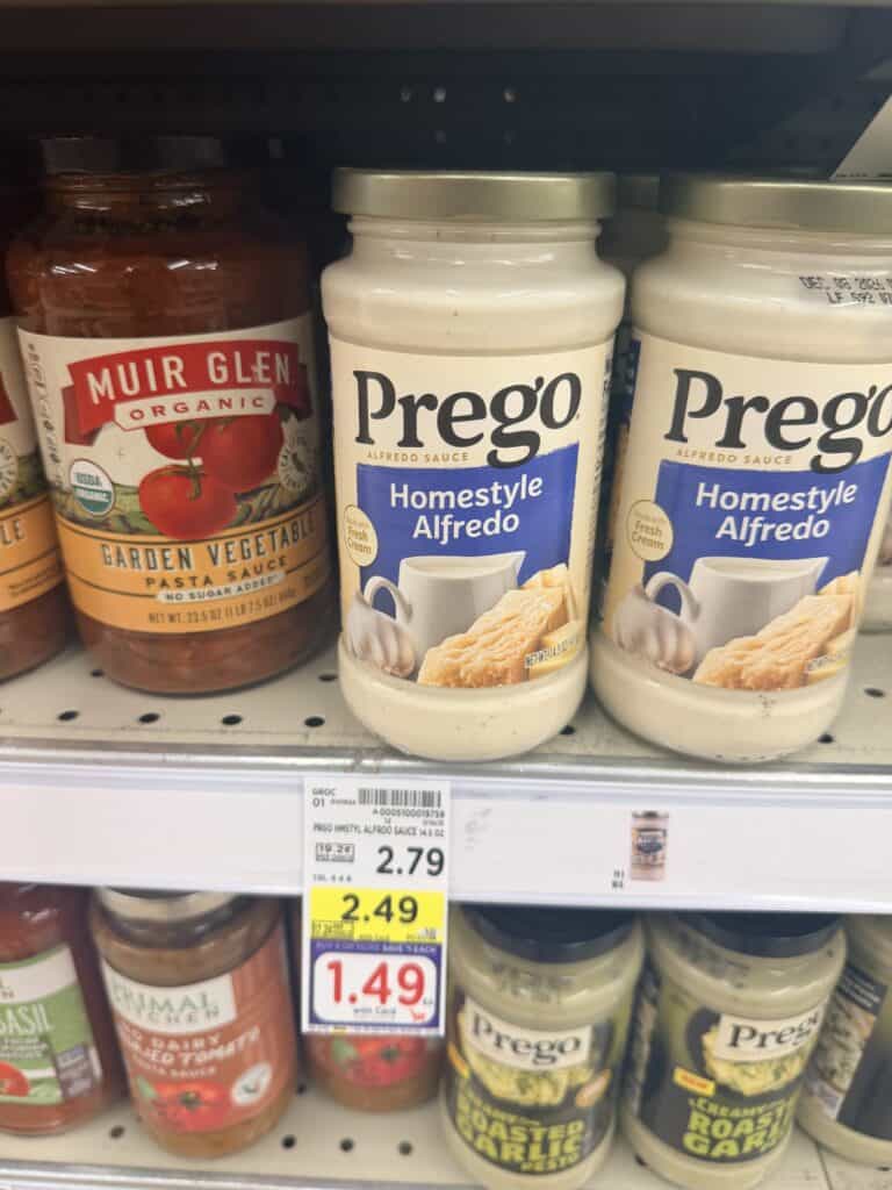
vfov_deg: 71.6
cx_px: 446
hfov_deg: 56.8
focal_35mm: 24
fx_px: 825
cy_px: 595
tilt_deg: -27.8
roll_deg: -1.0
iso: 160
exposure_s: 1/66
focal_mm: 6.76
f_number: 1.78
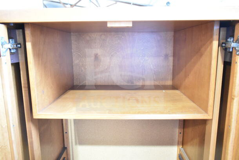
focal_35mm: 27
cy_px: 80
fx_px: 179
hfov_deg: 67.4
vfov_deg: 48.0
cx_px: 120
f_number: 3.5
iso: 3600
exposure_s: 1/30
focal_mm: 18
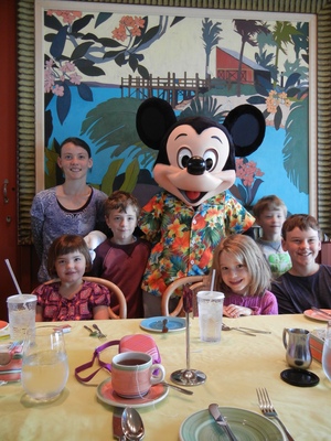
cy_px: 220
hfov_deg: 46.8
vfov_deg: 60.0
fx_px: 382
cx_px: 166
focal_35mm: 30
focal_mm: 5.4
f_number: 3.5
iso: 400
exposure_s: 1/12
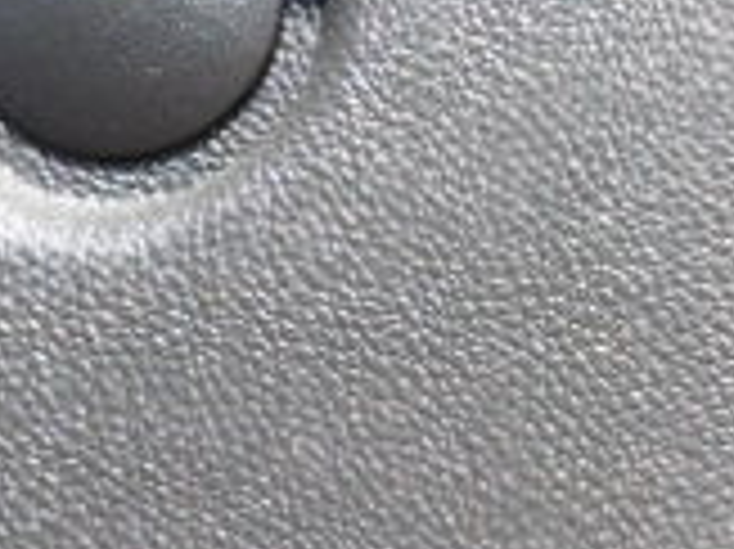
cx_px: 1063
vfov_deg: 12.5
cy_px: 328
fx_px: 2500
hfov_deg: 15.5
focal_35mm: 118
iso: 125
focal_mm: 5.3
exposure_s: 1/250
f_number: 3.2
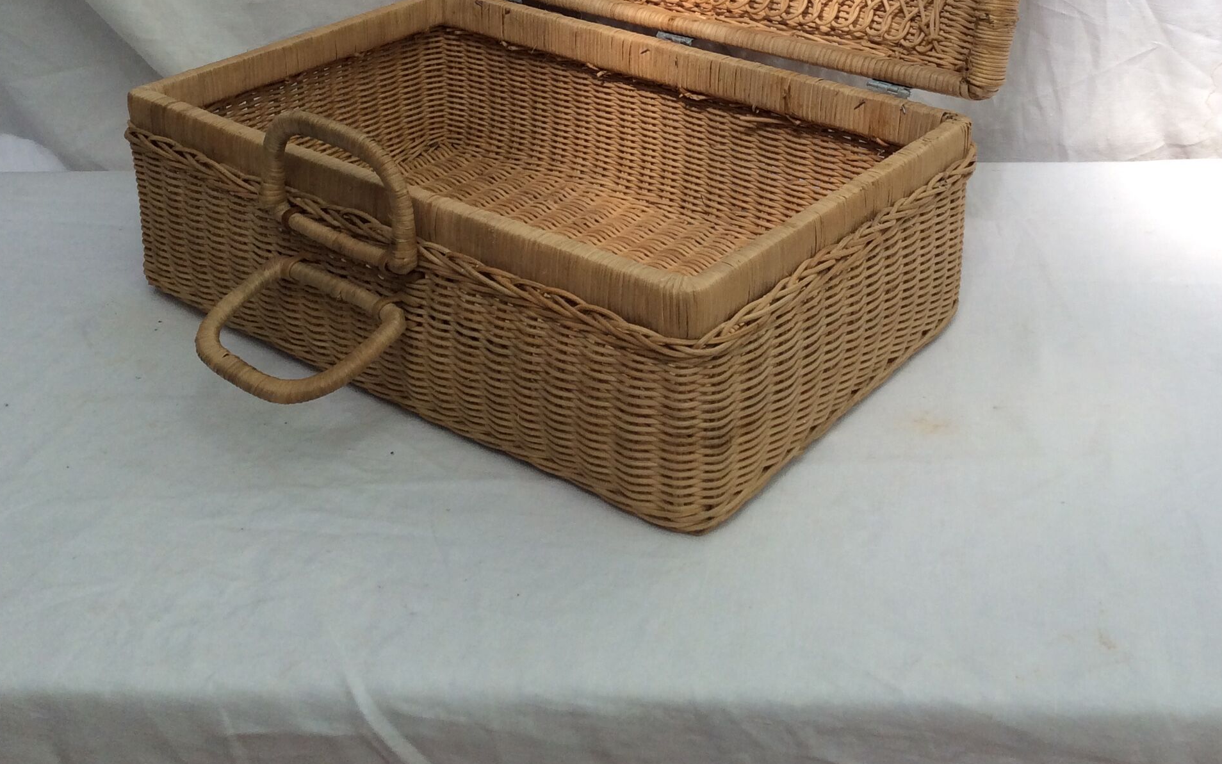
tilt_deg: -16.2
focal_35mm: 46
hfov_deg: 43.5
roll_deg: +2.0
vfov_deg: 26.4
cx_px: 612
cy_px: -17
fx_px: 1532
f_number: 2.4
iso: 32
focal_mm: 3.3
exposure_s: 1/242
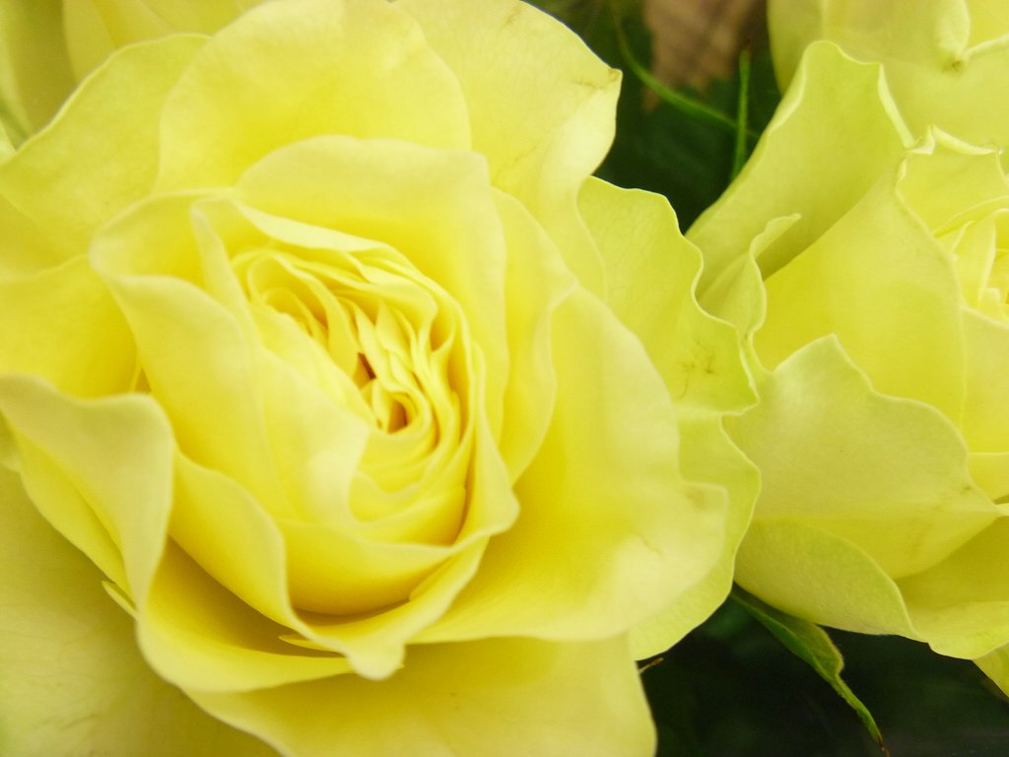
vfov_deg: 40.7
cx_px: 504
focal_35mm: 35
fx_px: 1020
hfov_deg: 52.6
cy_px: 378
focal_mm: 6.3
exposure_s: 1/20
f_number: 3.5
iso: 200
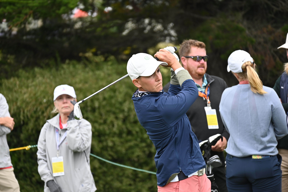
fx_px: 3000
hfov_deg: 5.5
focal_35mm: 375
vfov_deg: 3.7
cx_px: 144
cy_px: 96
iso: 200
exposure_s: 1/400
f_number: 6.3
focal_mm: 250
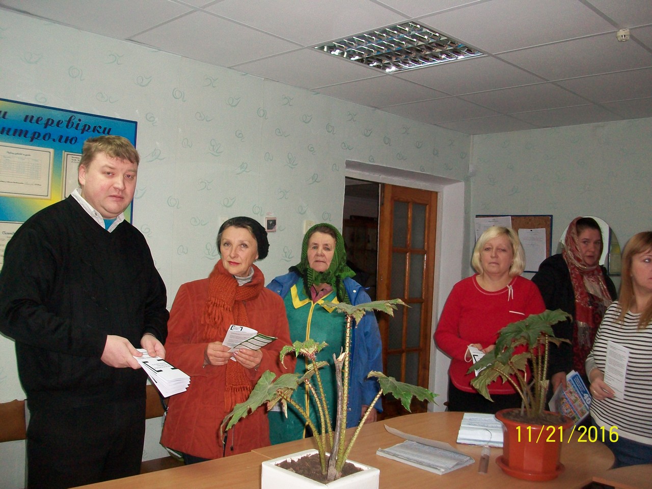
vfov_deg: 41.8
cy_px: 244
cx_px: 326
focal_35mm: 34
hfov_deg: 54.0
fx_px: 640
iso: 160
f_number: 2.8
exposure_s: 1/60
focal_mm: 5.7
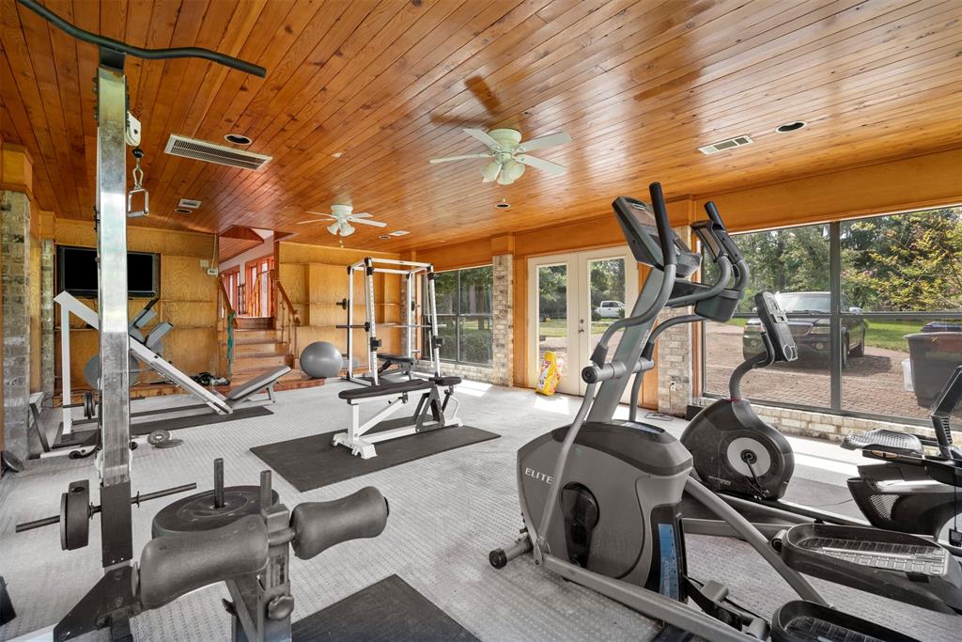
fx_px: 428
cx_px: 481
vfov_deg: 73.8
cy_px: 321
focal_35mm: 16
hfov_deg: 96.7
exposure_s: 1/15
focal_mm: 16
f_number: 8
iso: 320
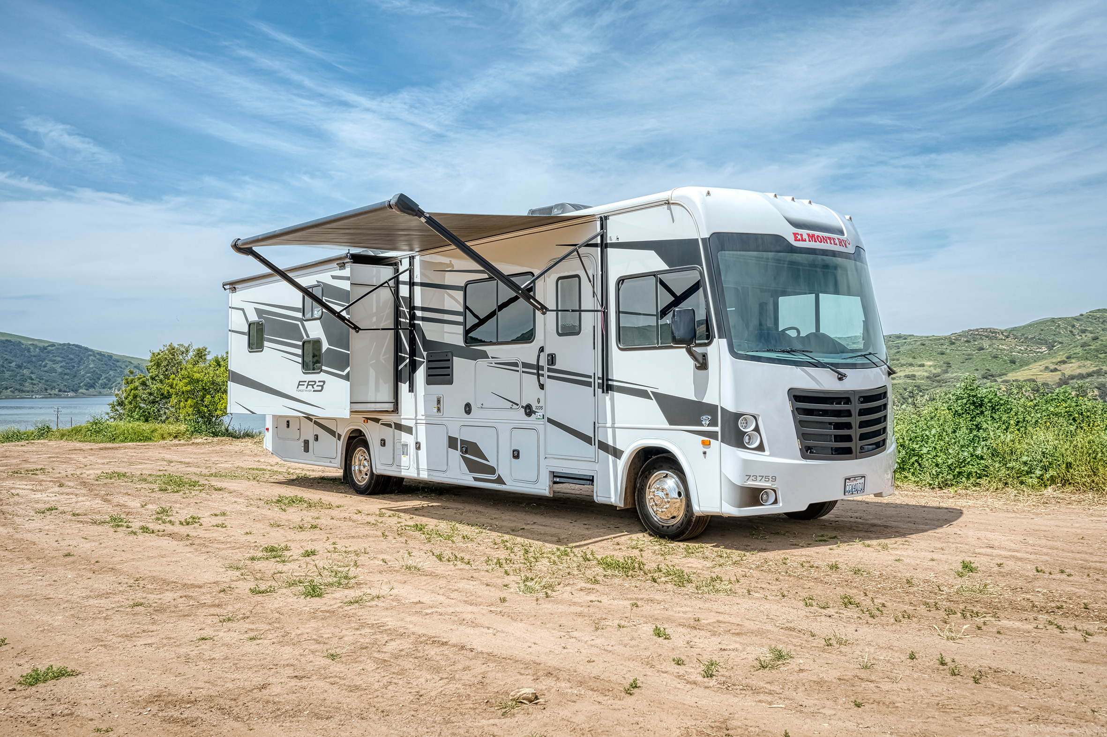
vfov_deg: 43.6
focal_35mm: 30
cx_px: 554
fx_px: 922
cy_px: 368
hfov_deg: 62.0
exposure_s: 1/2000
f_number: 8
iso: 200
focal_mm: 30
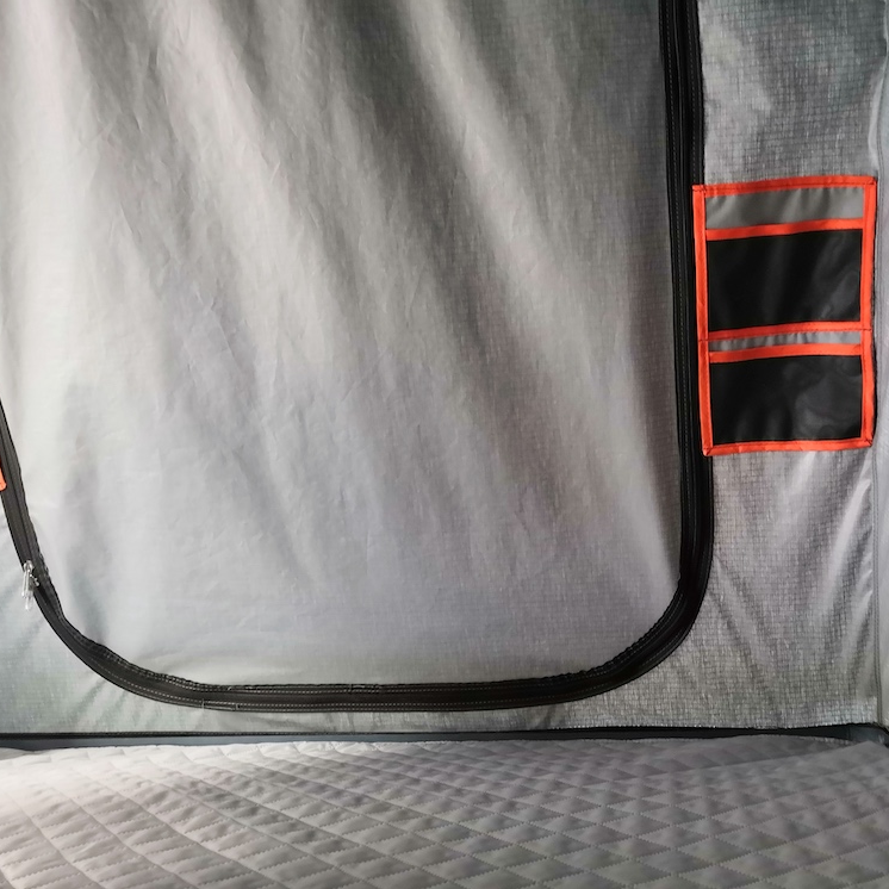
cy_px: 444
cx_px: 579
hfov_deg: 50.3
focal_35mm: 32
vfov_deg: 51.1
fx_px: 930
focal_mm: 3.95
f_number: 1.8
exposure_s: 1/20
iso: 640
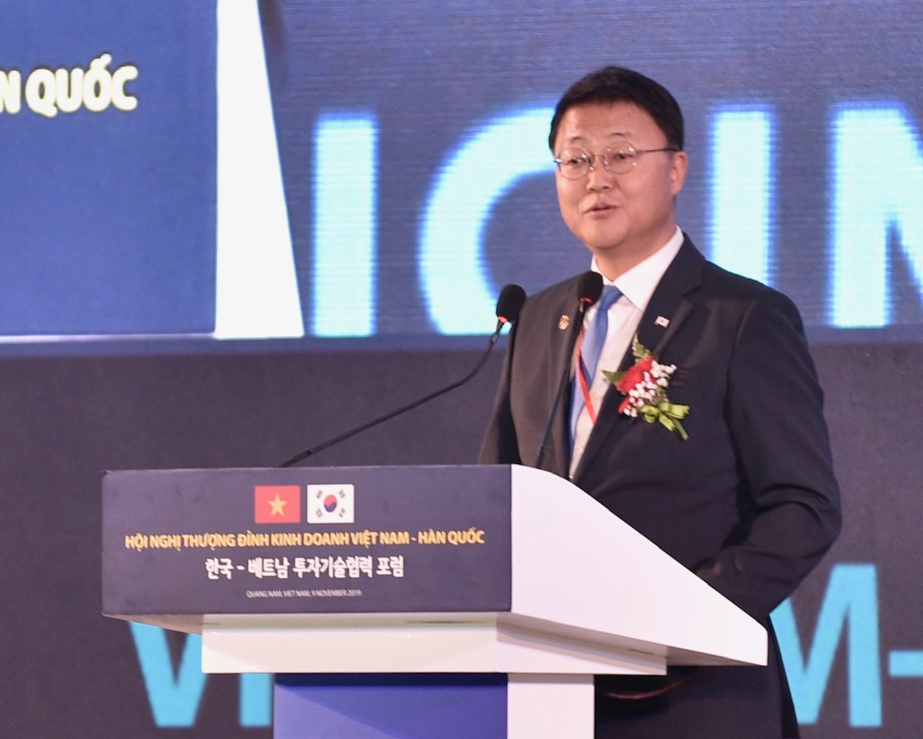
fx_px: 6202
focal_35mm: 227
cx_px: 480
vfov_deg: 6.8
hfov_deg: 8.5
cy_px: 370
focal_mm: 200
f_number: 2.8
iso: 640
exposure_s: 1/160
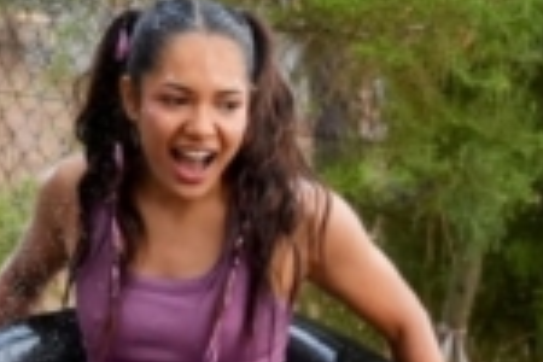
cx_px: 337
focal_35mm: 288
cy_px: 559
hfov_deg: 7.2
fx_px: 4344
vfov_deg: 4.7
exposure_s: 1/1600
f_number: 4
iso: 3200
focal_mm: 42
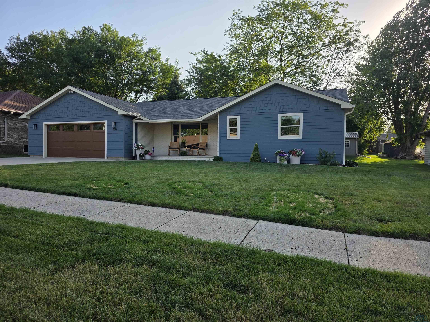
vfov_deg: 58.9
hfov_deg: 73.9
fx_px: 286
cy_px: 161
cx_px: 215
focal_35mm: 23
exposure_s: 1/4539
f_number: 1.7
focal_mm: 6.3
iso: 80
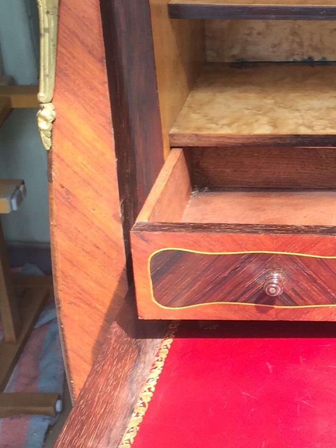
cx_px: 453
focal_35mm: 90
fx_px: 1165
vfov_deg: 21.8
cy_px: 225
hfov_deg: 15.5
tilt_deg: -31.4
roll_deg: -1.4
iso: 32
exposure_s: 1/191
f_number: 2.2
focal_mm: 4.15
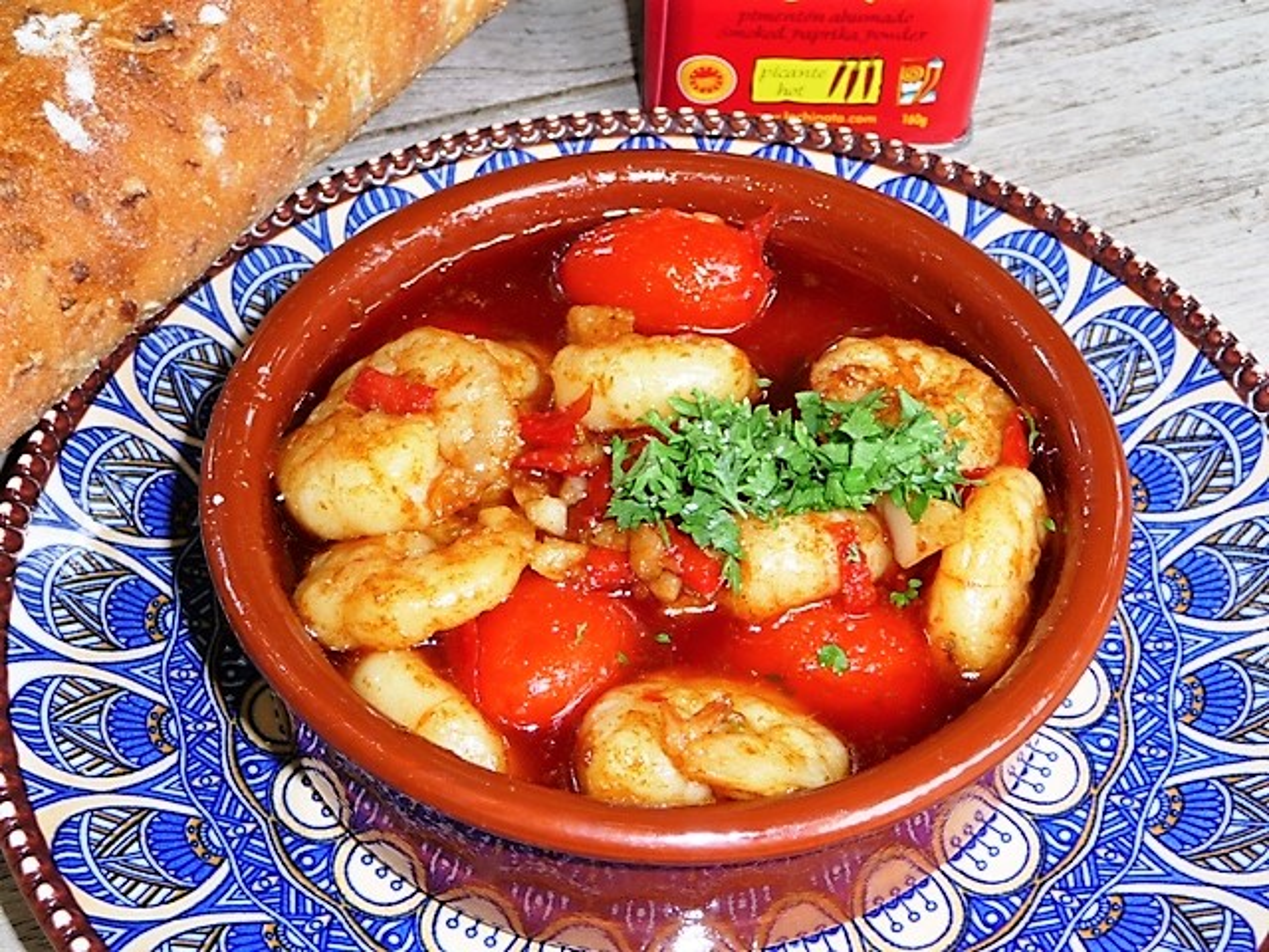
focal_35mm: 58
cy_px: 476
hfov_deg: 33.2
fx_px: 2126
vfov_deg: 25.2
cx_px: 634
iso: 100
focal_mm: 9.8
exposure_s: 1/30
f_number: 4.4
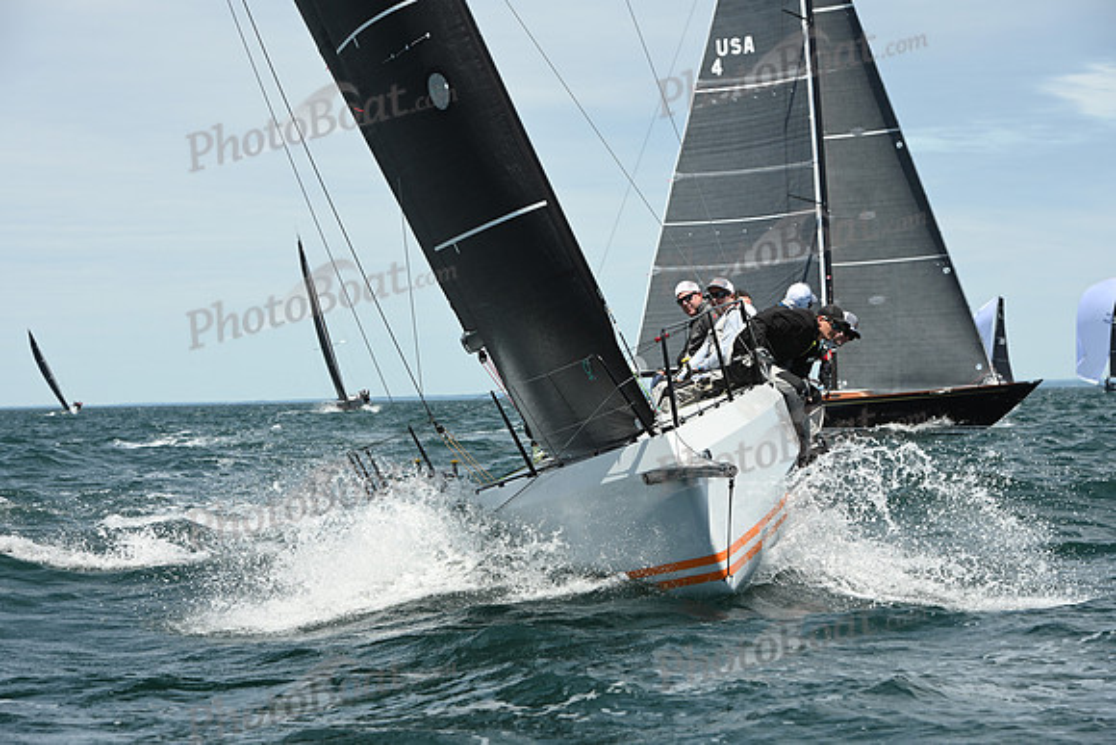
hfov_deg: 16.8
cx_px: 558
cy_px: 372
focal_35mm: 122
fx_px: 3783
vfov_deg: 11.2
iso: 320
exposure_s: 1/1000
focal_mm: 122
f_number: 8
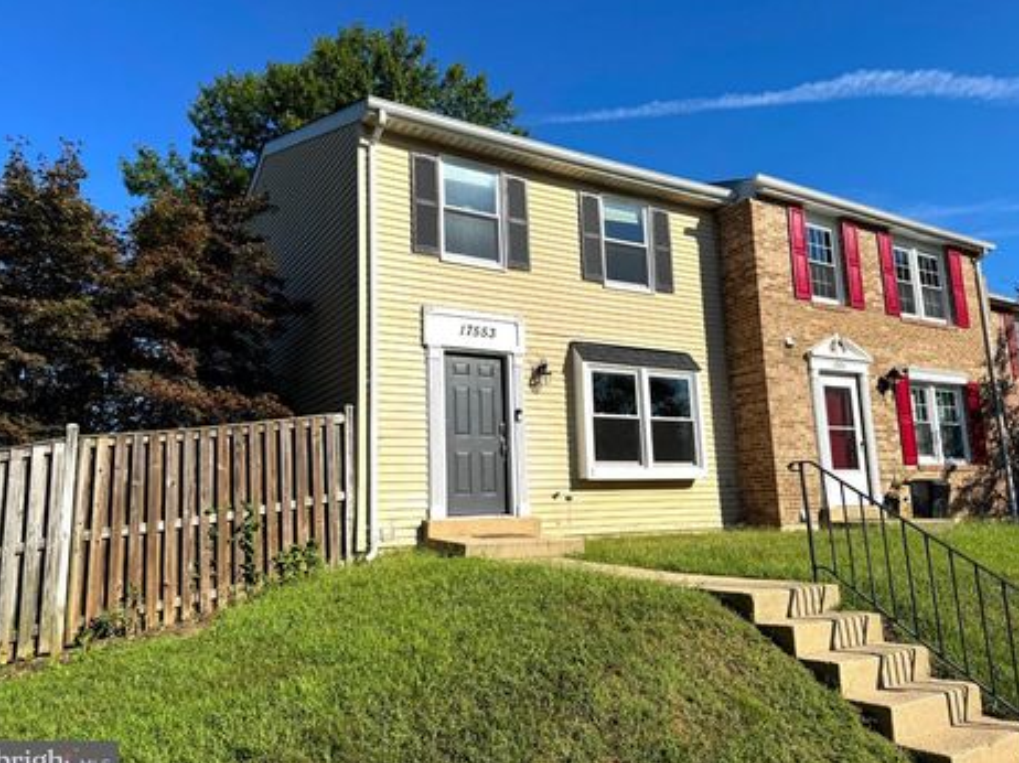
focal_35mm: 26
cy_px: 372
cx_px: 536
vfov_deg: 53.0
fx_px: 765
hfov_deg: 67.3
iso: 80
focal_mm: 6.76
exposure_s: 1/6410
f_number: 1.78
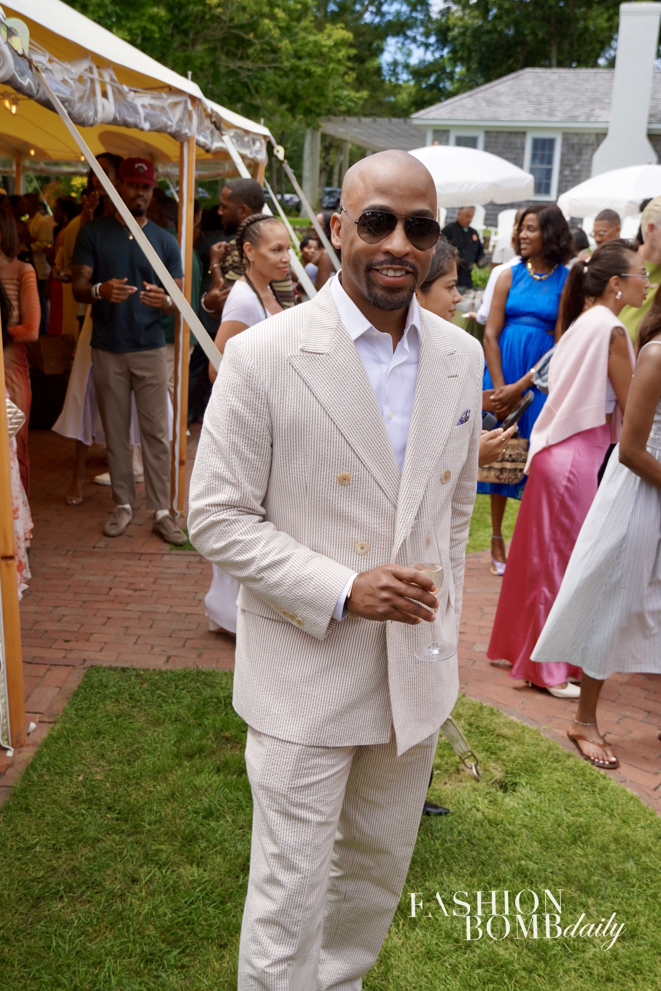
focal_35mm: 39
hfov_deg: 34.6
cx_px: 335
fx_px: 1061
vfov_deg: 50.1
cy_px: 499
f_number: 4.5
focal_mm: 25
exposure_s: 1/500
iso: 100
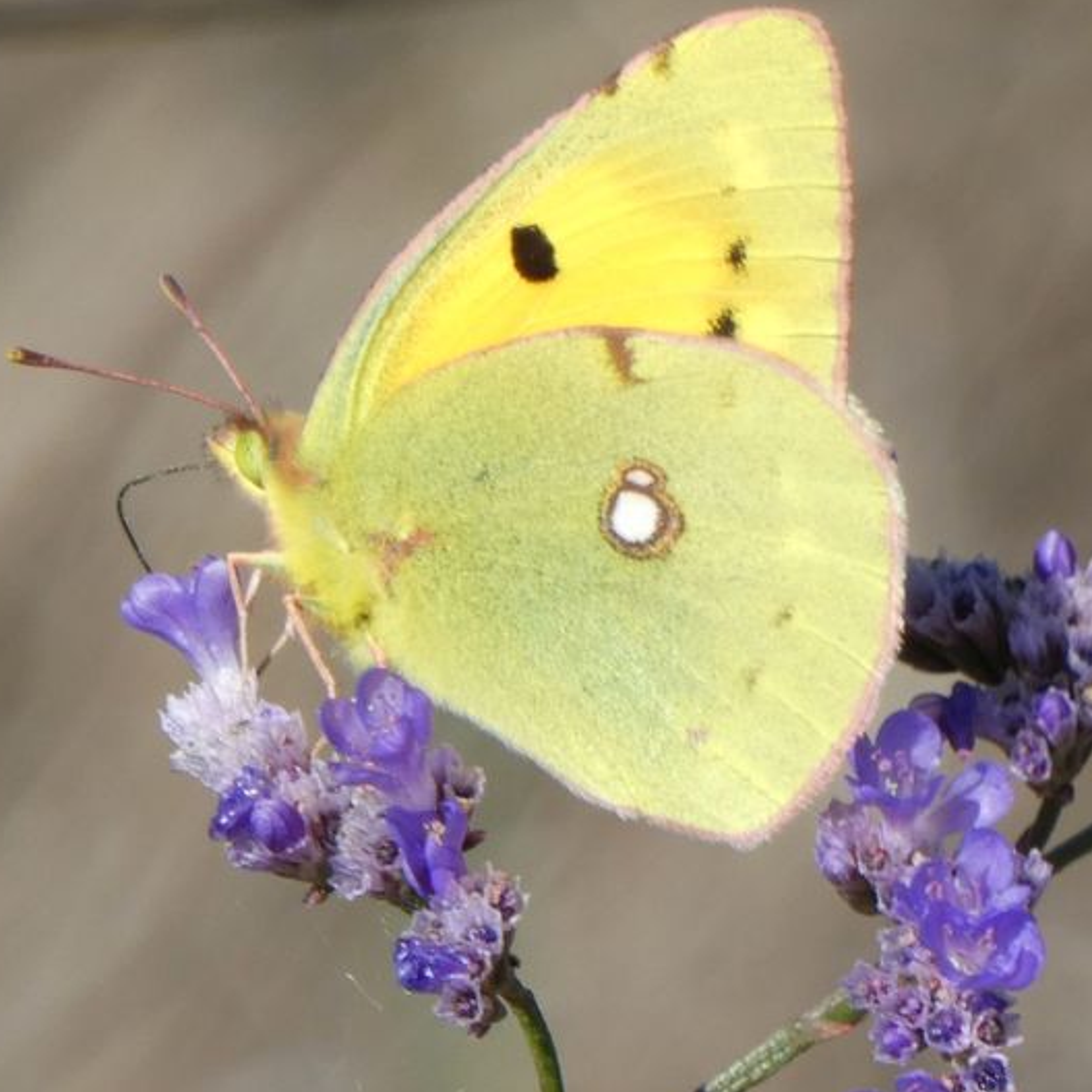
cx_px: 655
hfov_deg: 2.0
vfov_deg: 2.0
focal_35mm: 889
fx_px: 31729
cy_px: 583
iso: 80
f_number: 5.6
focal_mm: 111.5
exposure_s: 1/160
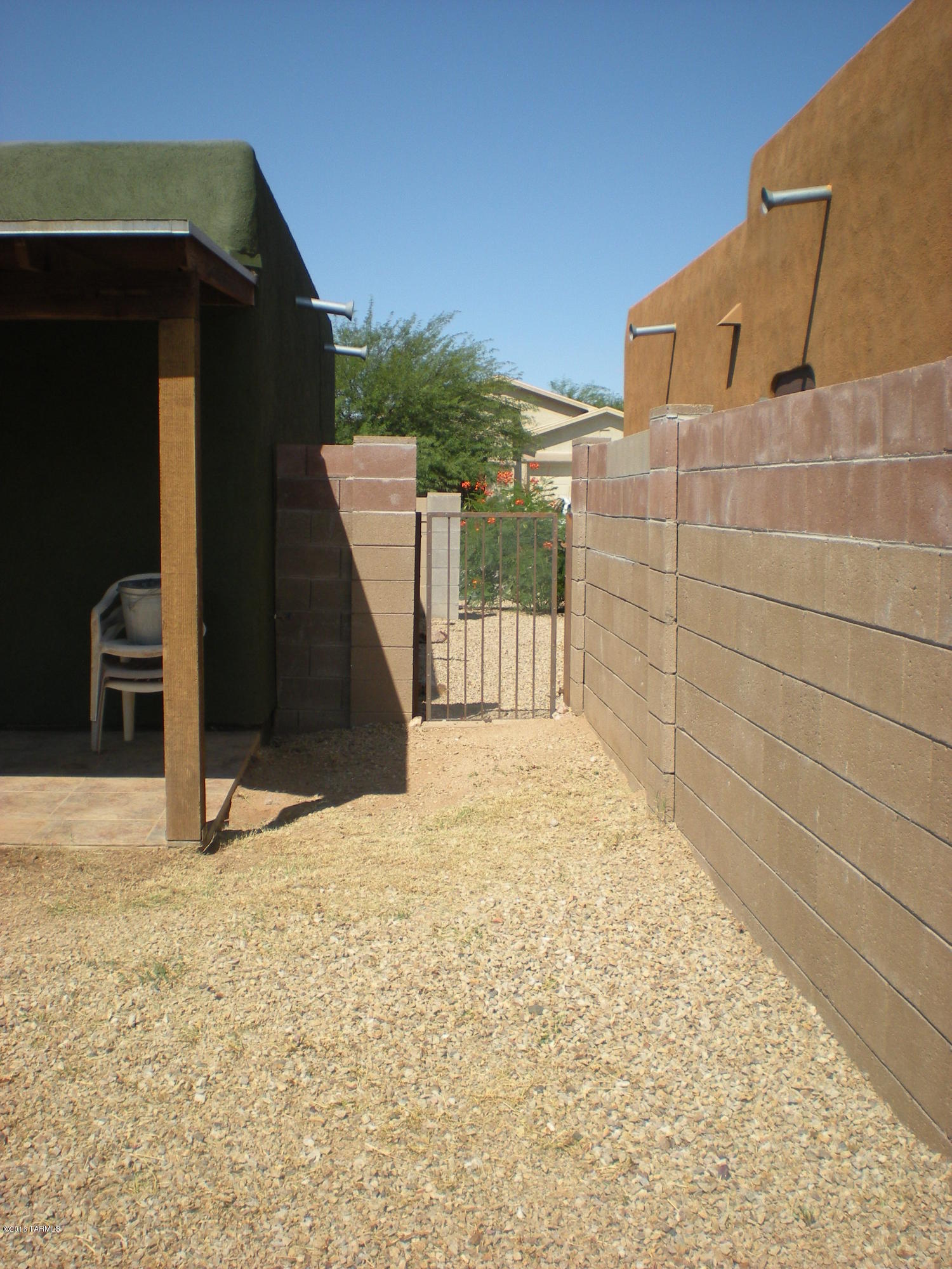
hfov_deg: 37.7
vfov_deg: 49.0
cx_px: 476
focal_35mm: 38
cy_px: 634
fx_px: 1393
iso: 89
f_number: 4.6
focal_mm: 6.3
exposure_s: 1/691
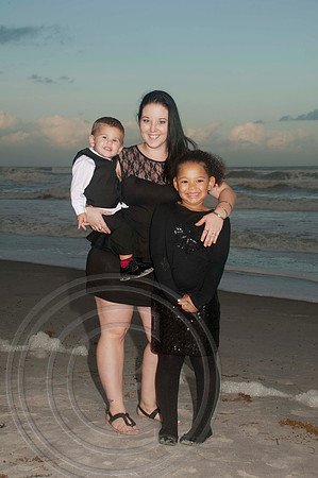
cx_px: 159
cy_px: 239
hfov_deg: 22.6
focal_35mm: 60
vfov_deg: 33.4
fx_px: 797
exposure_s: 1/125
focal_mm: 40
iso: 100
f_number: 6.3
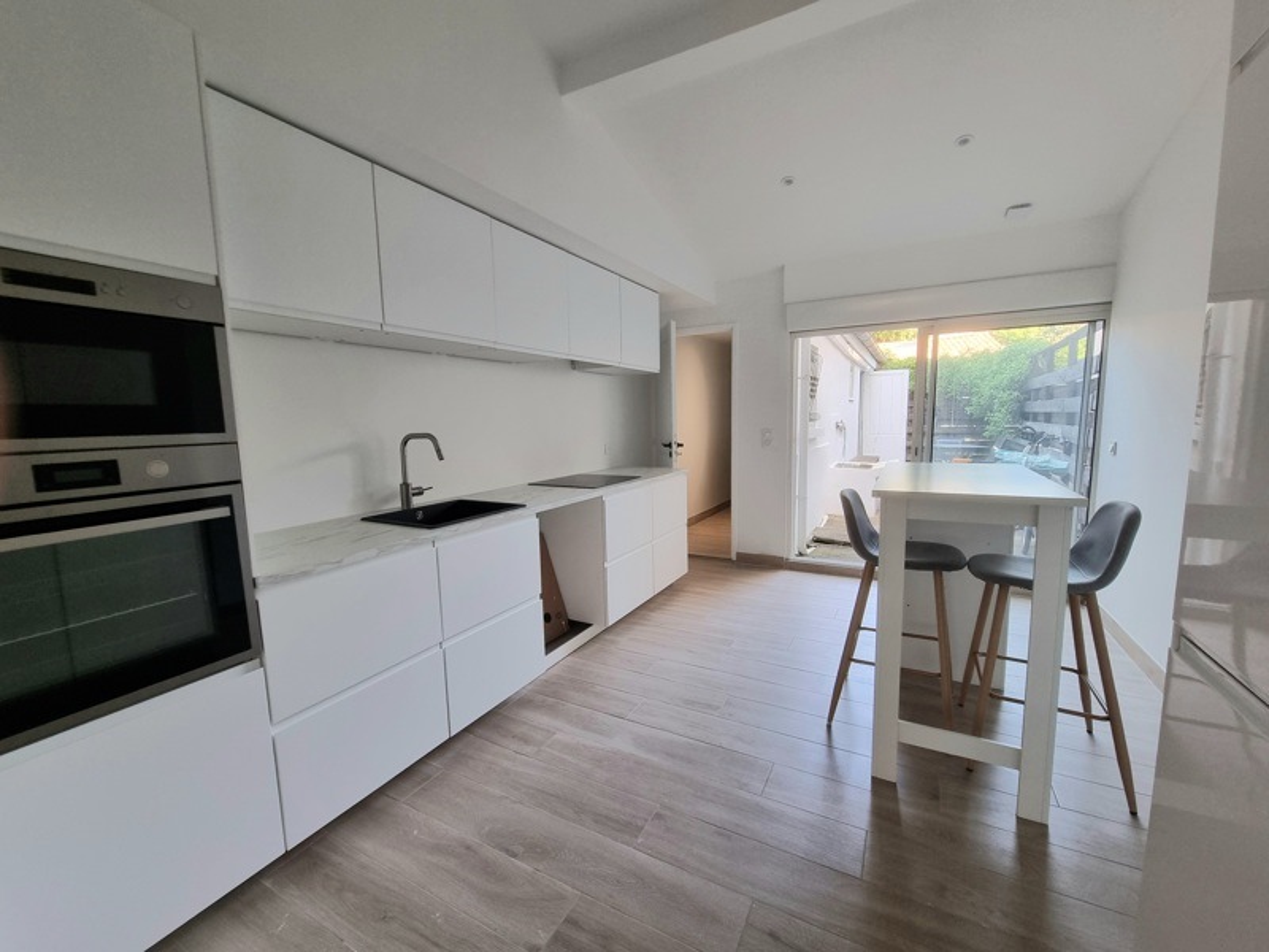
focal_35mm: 13
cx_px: 634
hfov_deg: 106.2
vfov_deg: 89.9
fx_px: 477
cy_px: 476
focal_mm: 2.2
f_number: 2.2
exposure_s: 1/50
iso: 80
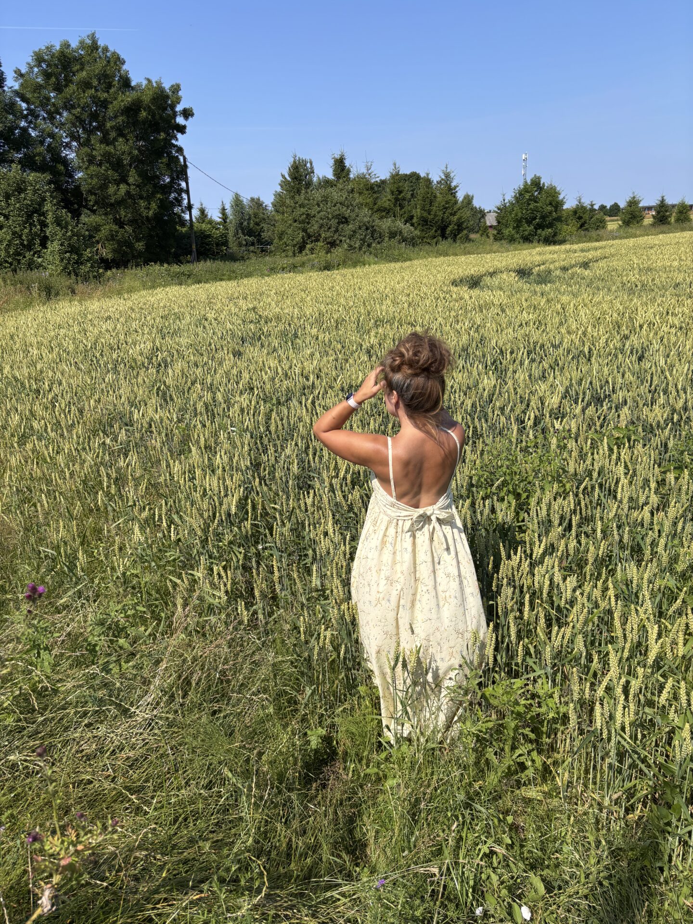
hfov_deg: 53.1
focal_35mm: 26
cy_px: 462
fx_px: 694
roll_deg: +2.4
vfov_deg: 67.3
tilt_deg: -17.9
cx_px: 346
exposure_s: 1/3021
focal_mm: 5.96
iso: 50
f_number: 1.6
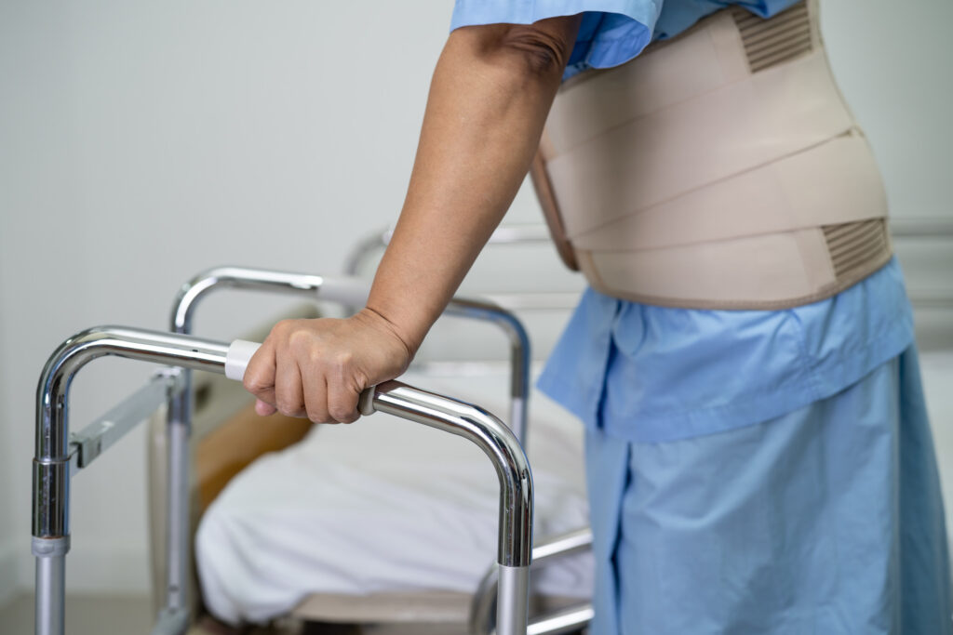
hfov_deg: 39.6
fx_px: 1324
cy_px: 318
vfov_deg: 27.0
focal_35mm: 50
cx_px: 476
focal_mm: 50
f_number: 2.5
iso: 250
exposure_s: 1/60
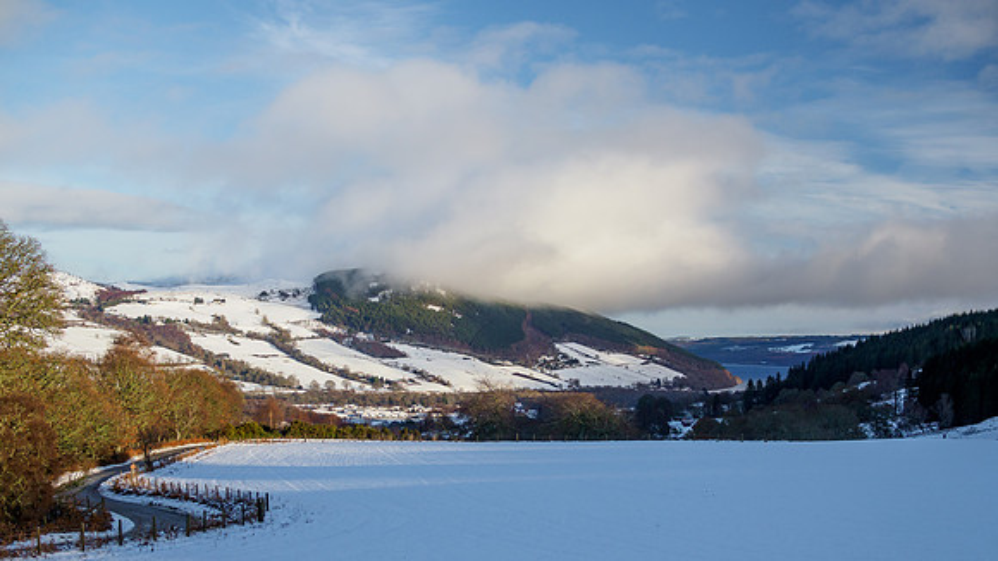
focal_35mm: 54
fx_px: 1441
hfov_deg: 38.2
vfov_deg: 22.0
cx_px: 499
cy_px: 348
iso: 200
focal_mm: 25
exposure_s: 1/400
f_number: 4
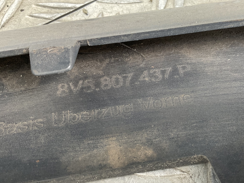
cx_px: 160
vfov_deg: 36.6
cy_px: 113
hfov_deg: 47.2
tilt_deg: -57.8
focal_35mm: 39
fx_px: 275
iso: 50
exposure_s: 1/50
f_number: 1.8
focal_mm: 3
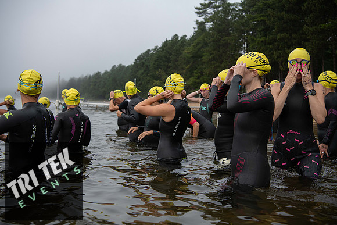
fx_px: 393
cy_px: 112
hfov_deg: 46.4
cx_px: 168
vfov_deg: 31.9
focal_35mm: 42
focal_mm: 42
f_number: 4
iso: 400
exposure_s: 1/800
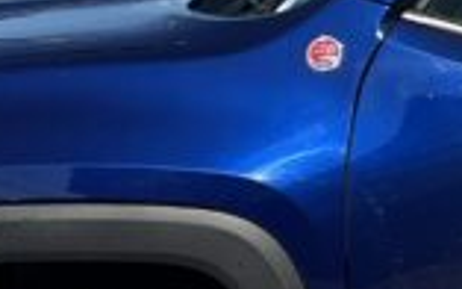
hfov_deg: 11.1
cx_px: 733
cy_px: 6
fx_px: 2266
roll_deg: -1.4
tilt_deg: -6.9
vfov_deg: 7.3
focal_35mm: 180
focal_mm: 5.7
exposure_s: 1/3571
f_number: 1.5
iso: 50
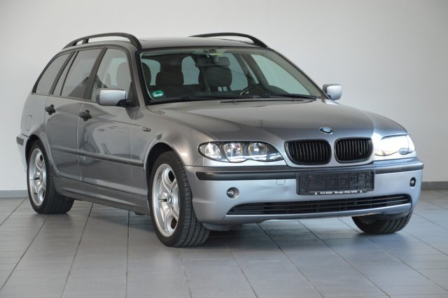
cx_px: 224
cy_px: 149
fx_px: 1399
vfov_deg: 12.2
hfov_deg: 18.2
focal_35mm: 112
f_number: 5.3
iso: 1800
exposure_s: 1/60
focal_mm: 75
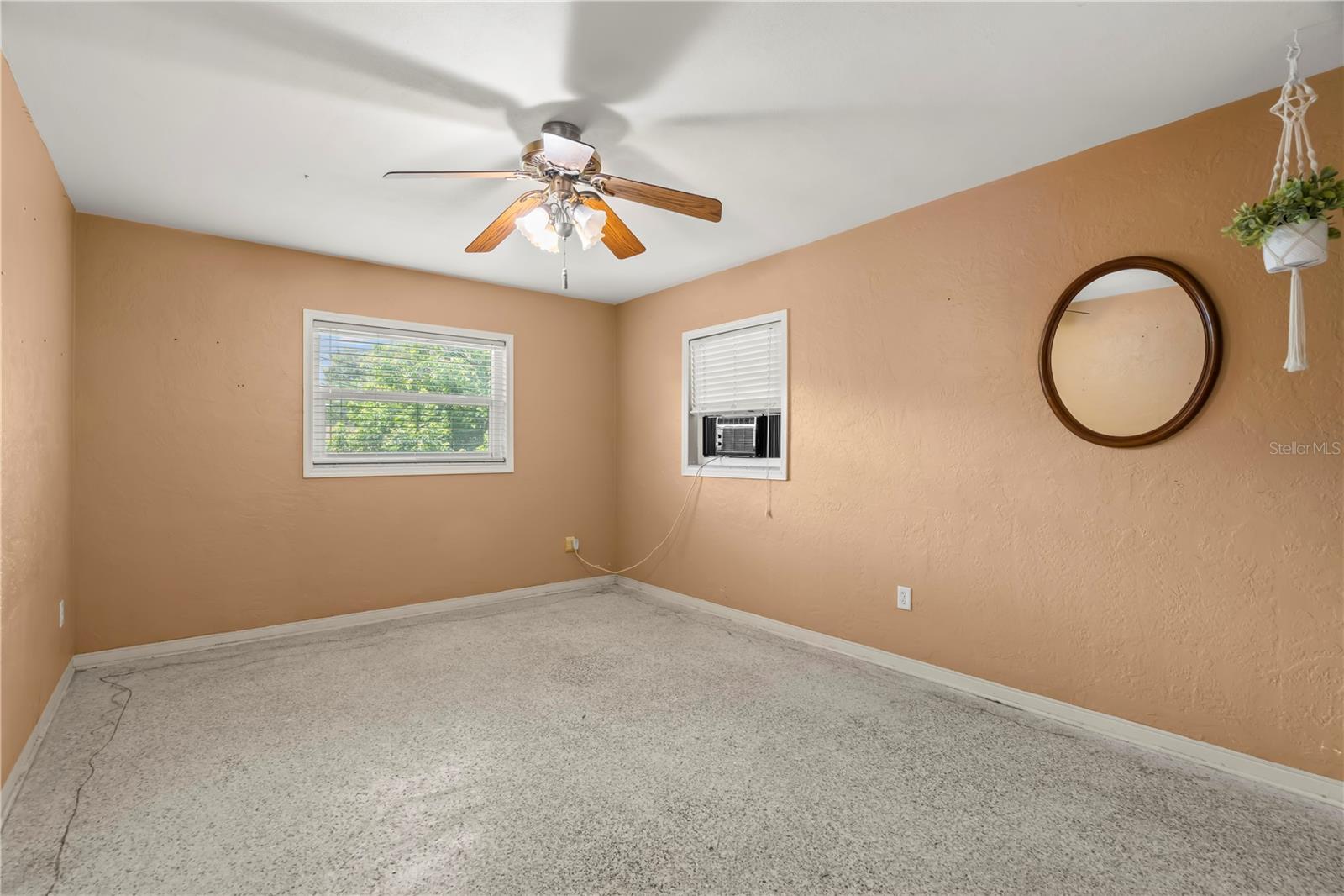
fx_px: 597
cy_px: 448
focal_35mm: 16
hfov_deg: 96.7
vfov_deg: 73.7
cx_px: 672
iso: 1000
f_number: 8
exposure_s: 1/3
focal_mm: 16
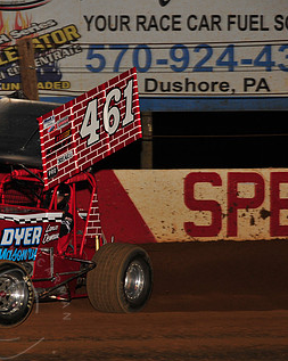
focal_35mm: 232
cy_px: 210
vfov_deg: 8.3
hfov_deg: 6.6
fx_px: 2475
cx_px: 1
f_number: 6.3
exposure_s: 1/250
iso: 640
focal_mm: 135
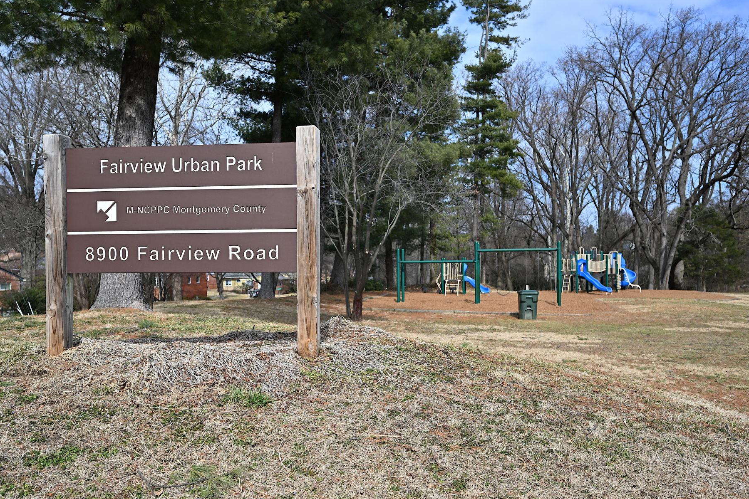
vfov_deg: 41.1
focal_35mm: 32
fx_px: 666
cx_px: 352
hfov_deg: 58.7
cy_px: 264
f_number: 4
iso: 64
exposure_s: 1/640
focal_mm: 30
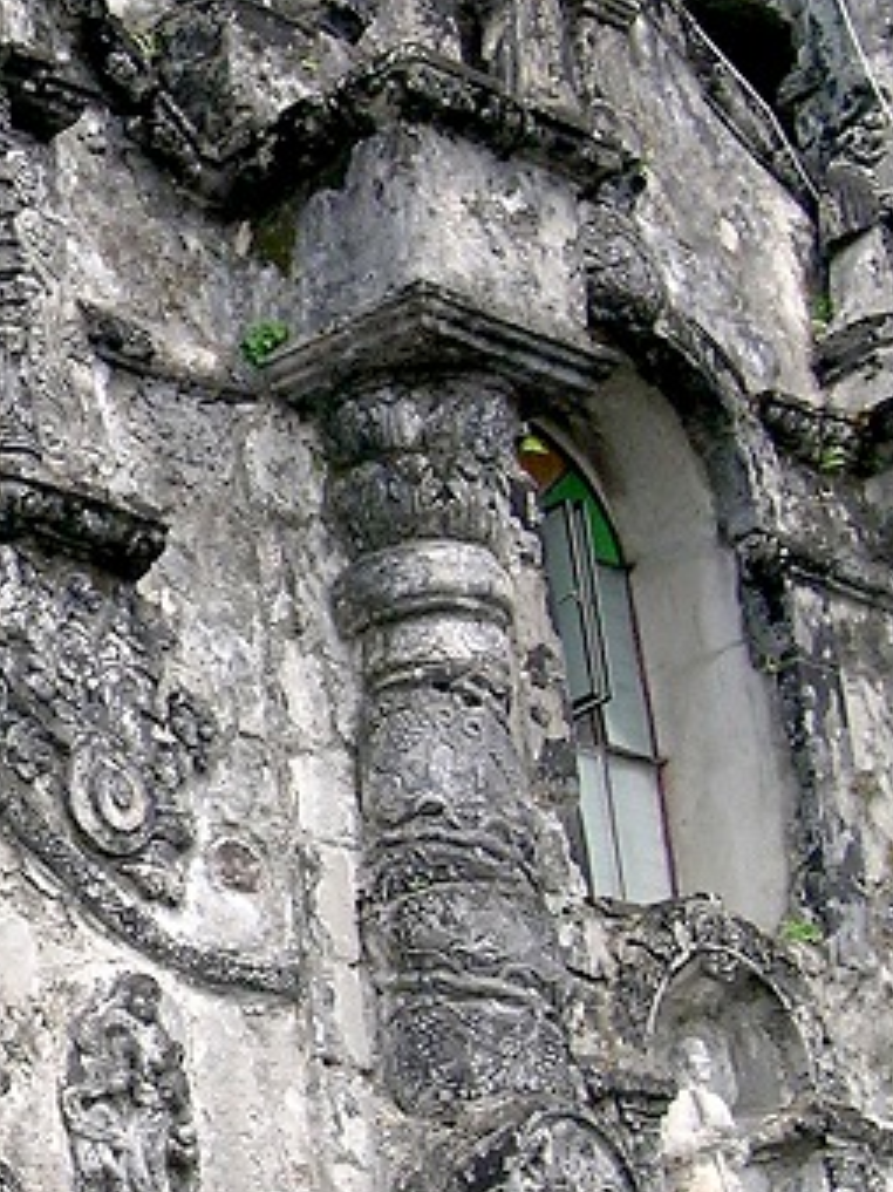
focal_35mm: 107
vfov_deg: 18.4
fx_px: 3683
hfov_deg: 13.4
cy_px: 707
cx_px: -257
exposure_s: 1/246
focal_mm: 5.8
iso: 50
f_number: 5
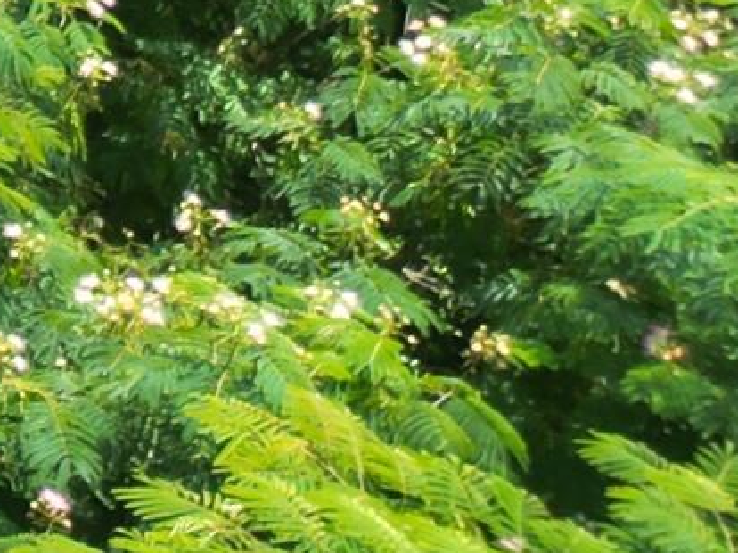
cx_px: -1831
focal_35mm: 174
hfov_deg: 8.4
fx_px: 3707
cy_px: -1029
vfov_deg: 7.6
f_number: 1.7
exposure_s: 1/725
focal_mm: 6.72
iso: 100
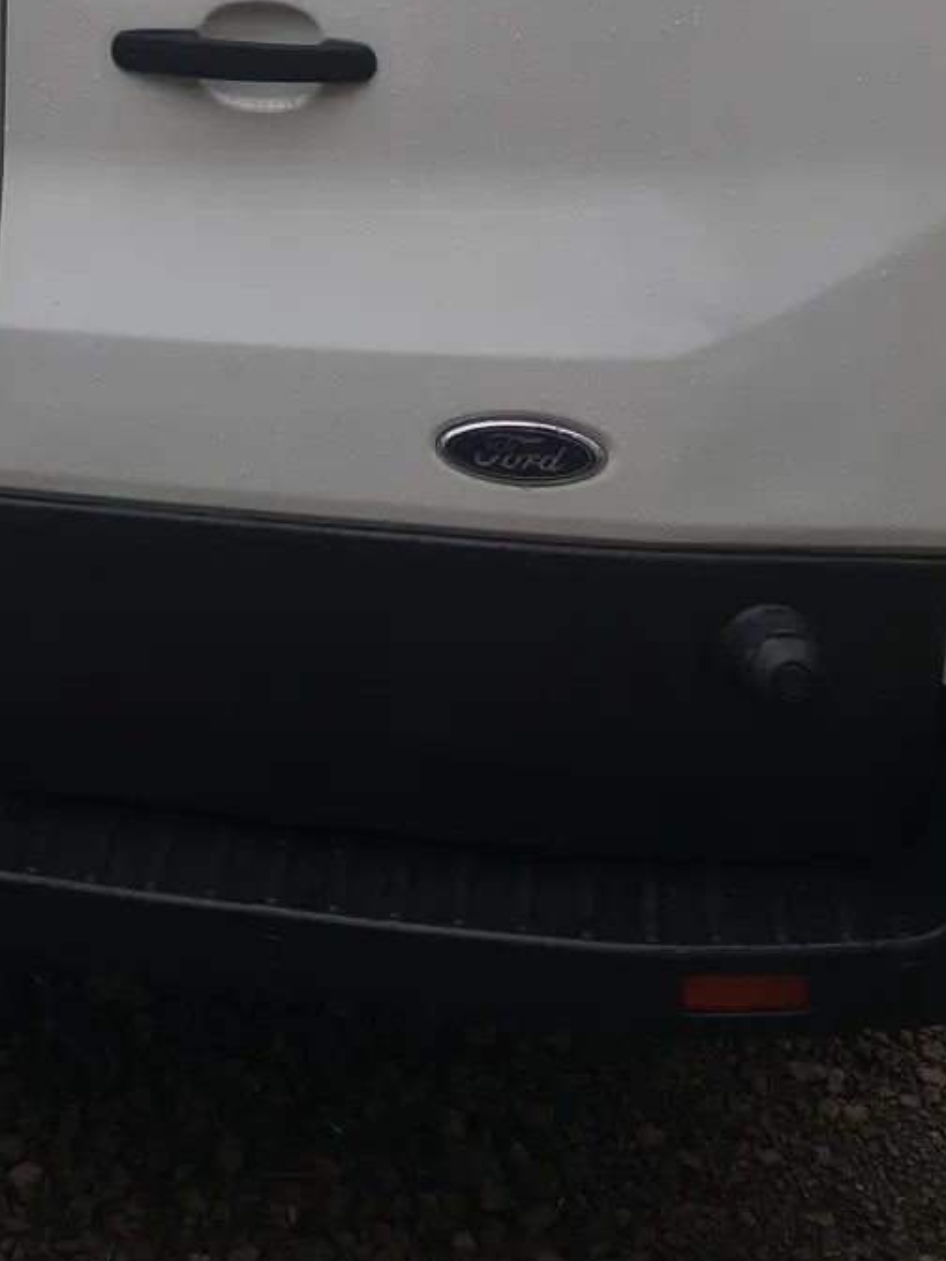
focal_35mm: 61
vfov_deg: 28.5
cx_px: 60
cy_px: -159
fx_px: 2223
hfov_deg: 23.3
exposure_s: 1/251
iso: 100
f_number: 1.8
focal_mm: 5.56
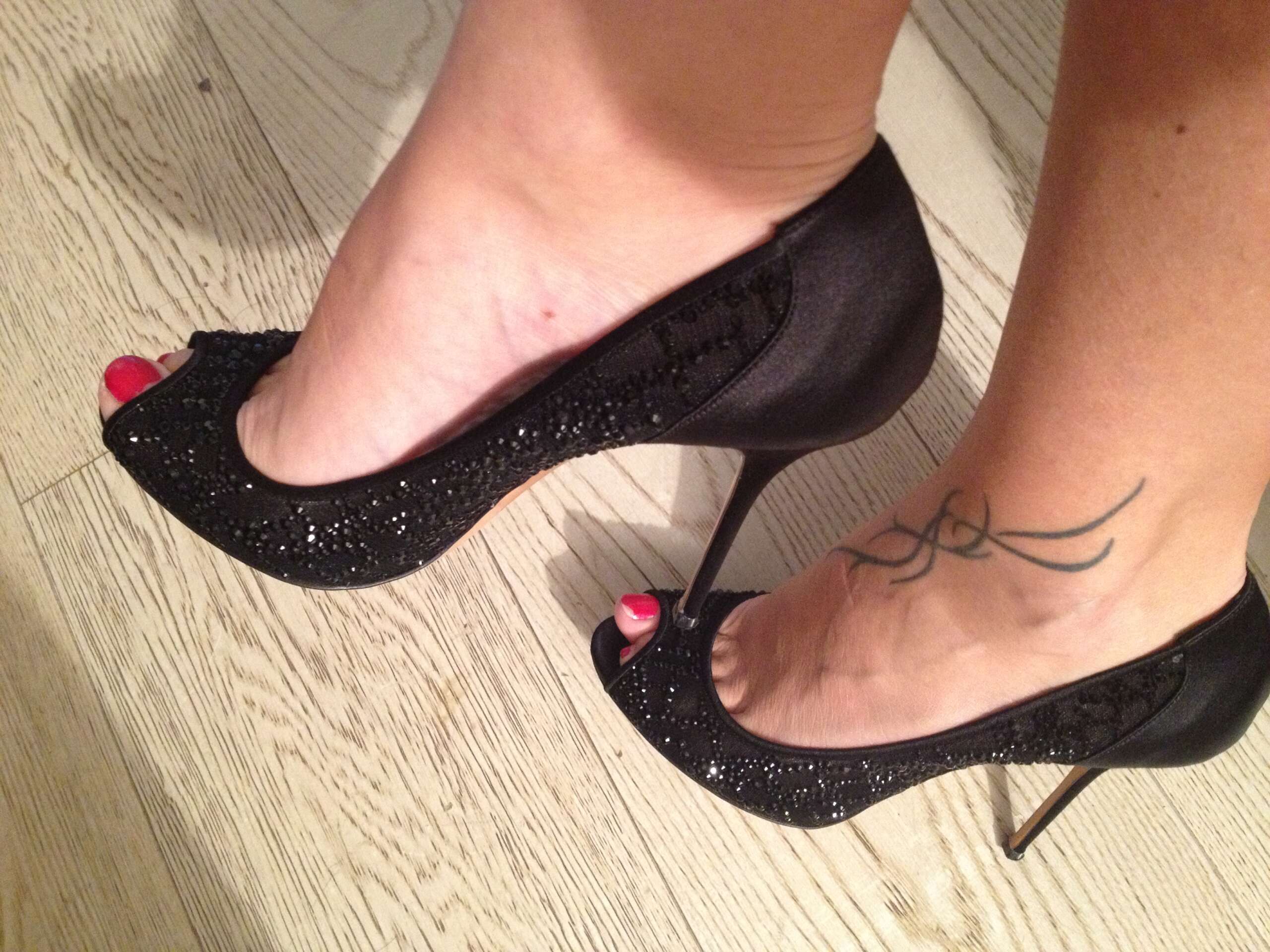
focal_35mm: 35
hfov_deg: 52.6
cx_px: 635
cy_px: 476
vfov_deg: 40.7
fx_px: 1284
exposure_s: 1/20
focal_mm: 4.28
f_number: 2.4
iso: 400
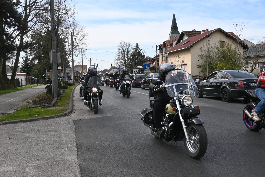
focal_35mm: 37
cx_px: 145
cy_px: 90
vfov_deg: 35.9
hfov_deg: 51.8
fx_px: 272
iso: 100
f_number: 6.3
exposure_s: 1/320
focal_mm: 22
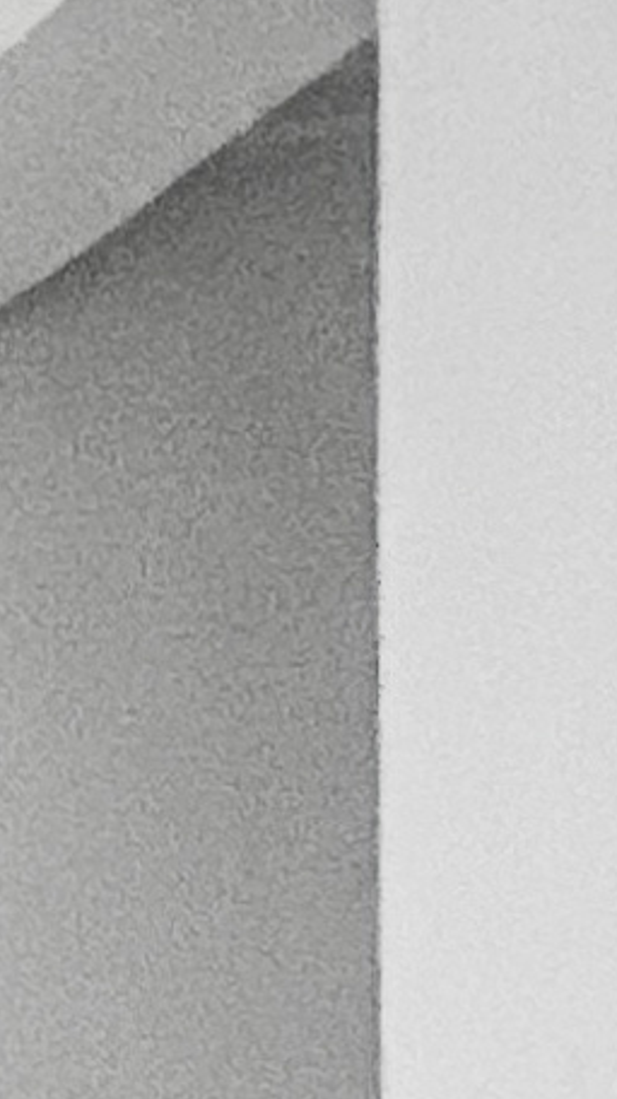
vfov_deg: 14.3
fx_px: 3932
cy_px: 1875
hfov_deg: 4.3
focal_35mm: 135
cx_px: -3784
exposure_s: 1/297
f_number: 2.2
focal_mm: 2.22
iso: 40
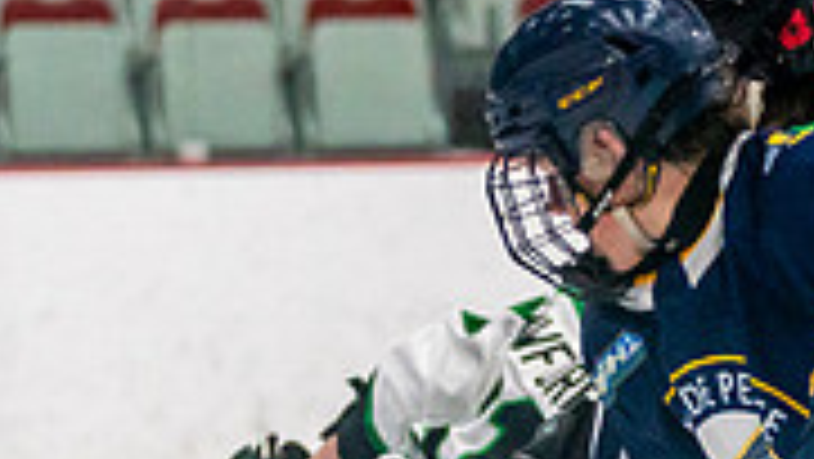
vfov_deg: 2.9
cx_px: 531
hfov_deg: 5.1
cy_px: 532
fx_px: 9069
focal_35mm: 420
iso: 4000
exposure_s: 1/1600
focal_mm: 102
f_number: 2.8
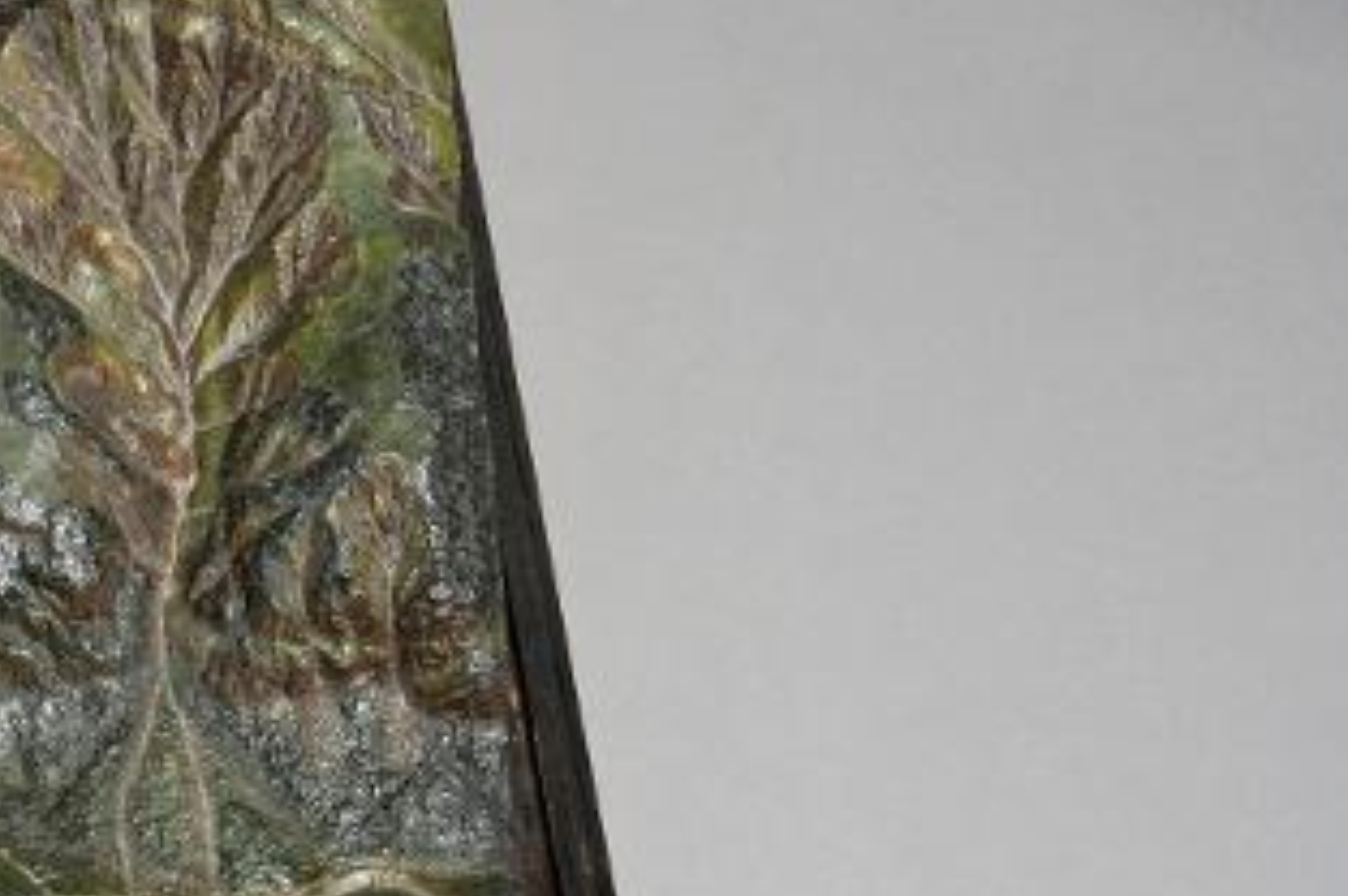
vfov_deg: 12.6
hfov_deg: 18.2
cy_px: 360
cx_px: -181
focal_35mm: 108
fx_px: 4040
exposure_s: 1/125
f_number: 16
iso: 400
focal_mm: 44
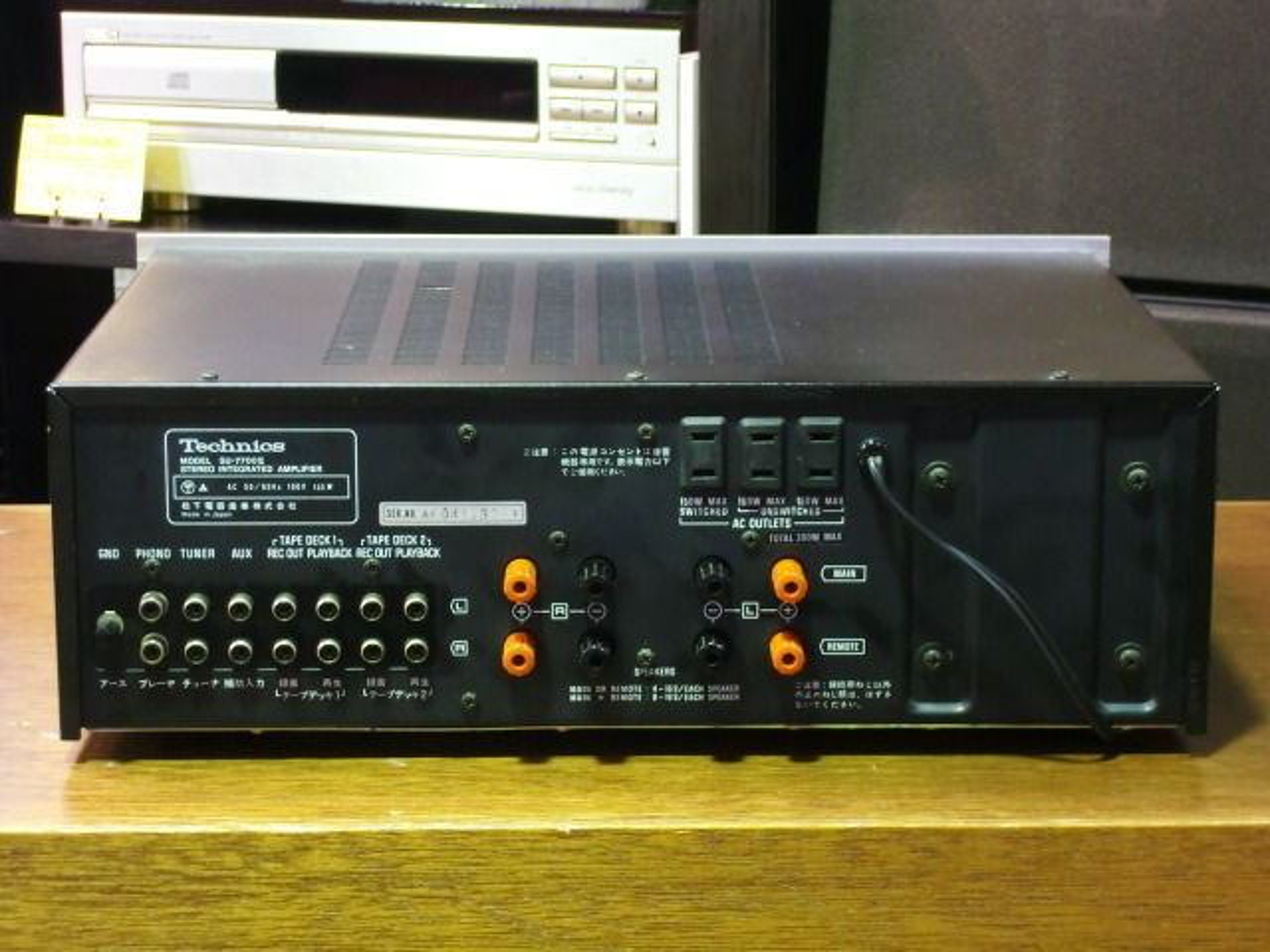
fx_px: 3412
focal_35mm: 93
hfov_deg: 21.1
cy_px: 476
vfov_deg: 15.9
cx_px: 635
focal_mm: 16.5
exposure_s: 1/8
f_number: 5.2
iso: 400
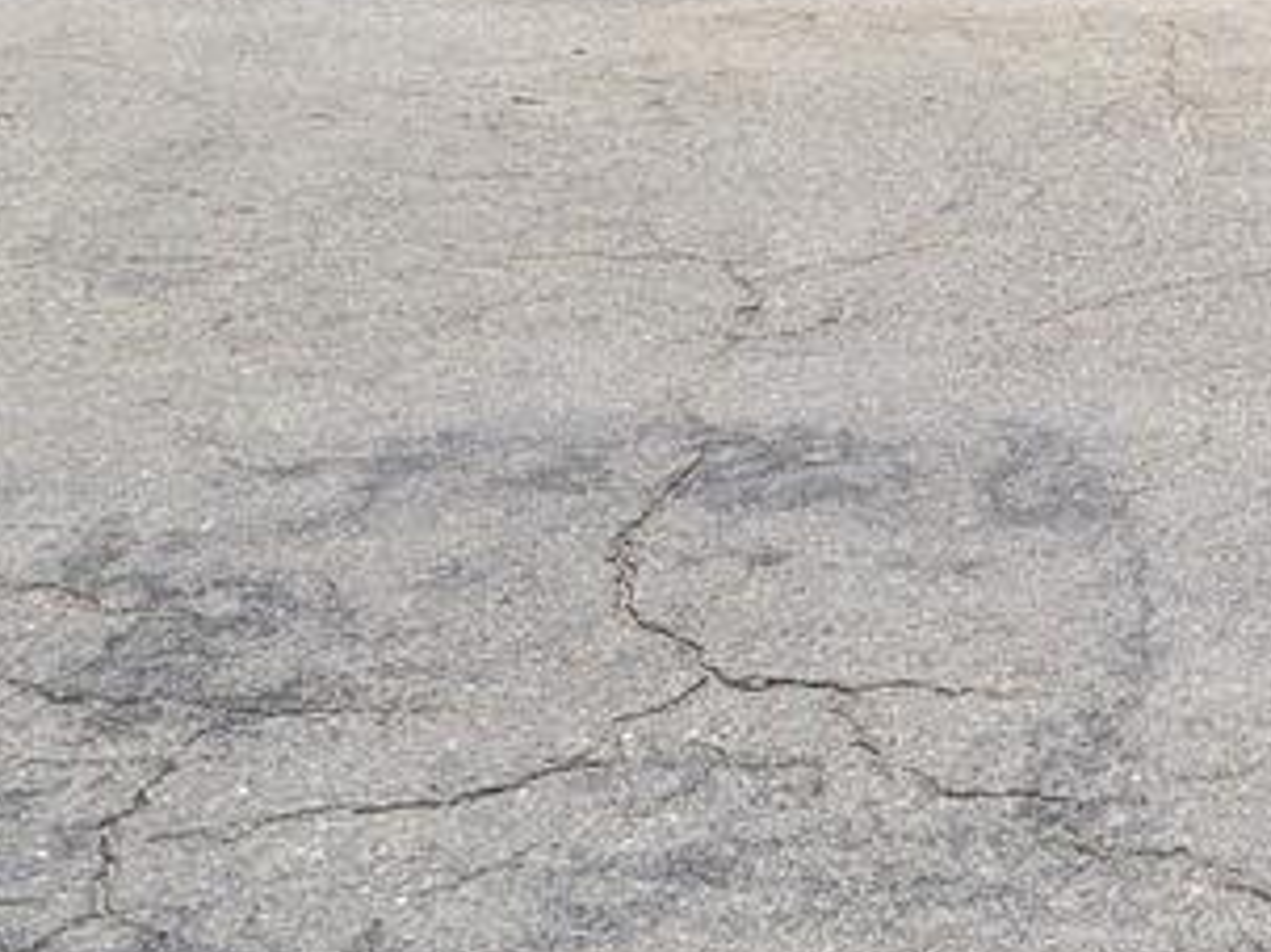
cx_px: 1175
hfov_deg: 21.7
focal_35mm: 88
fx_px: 3230
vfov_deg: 16.0
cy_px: -264
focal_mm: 5.4
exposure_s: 1/3493
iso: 40
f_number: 1.8
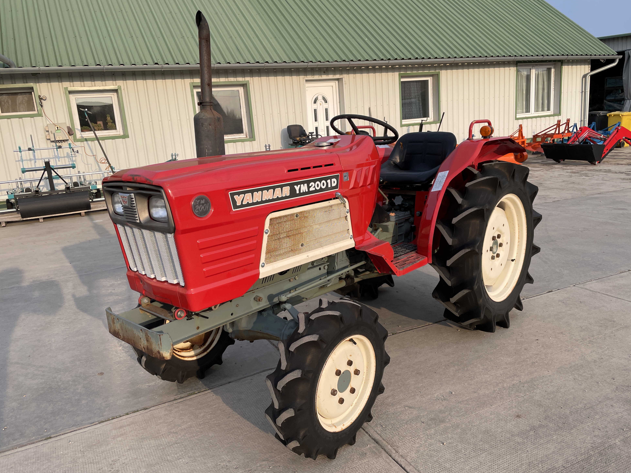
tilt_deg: -12.9
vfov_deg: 51.4
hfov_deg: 65.3
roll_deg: +4.8
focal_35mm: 27
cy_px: 238
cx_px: 316
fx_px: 492
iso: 32
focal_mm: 4.2
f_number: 1.6
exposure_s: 1/1401
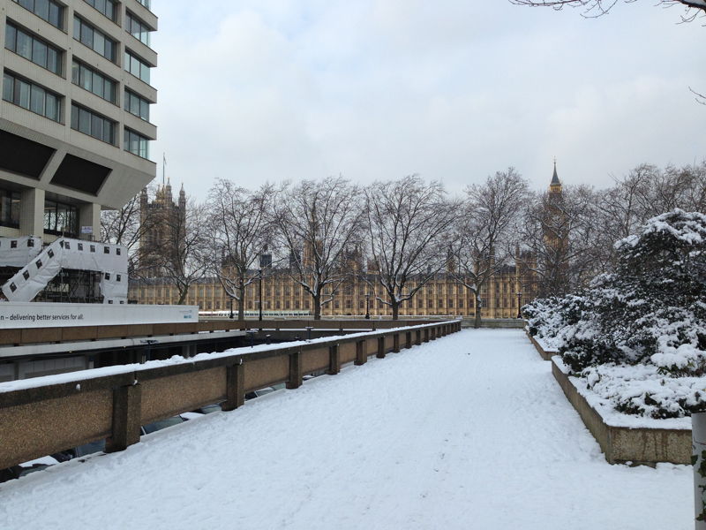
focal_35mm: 33
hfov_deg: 55.4
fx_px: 673
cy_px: 265
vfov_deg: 42.9
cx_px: 353
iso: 50
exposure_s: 1/704
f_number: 2.4
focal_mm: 4.13
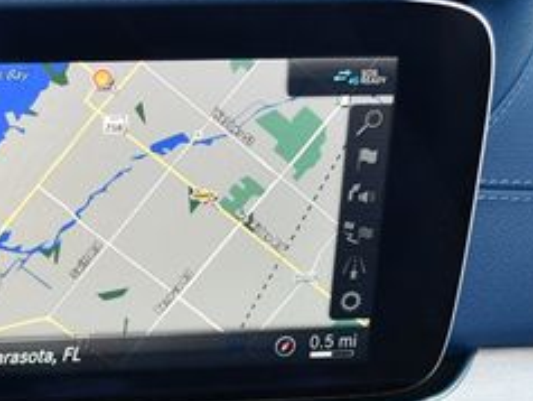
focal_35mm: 93
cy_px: 392
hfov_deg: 20.0
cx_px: -81
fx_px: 1433
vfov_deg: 15.6
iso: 640
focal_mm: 18
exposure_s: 1/250
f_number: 3.5
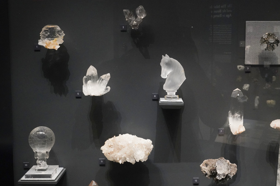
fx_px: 311
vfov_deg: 33.4
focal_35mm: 40
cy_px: 93
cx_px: 140
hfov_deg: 48.5
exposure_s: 1/80
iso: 10000
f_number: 14
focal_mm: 40
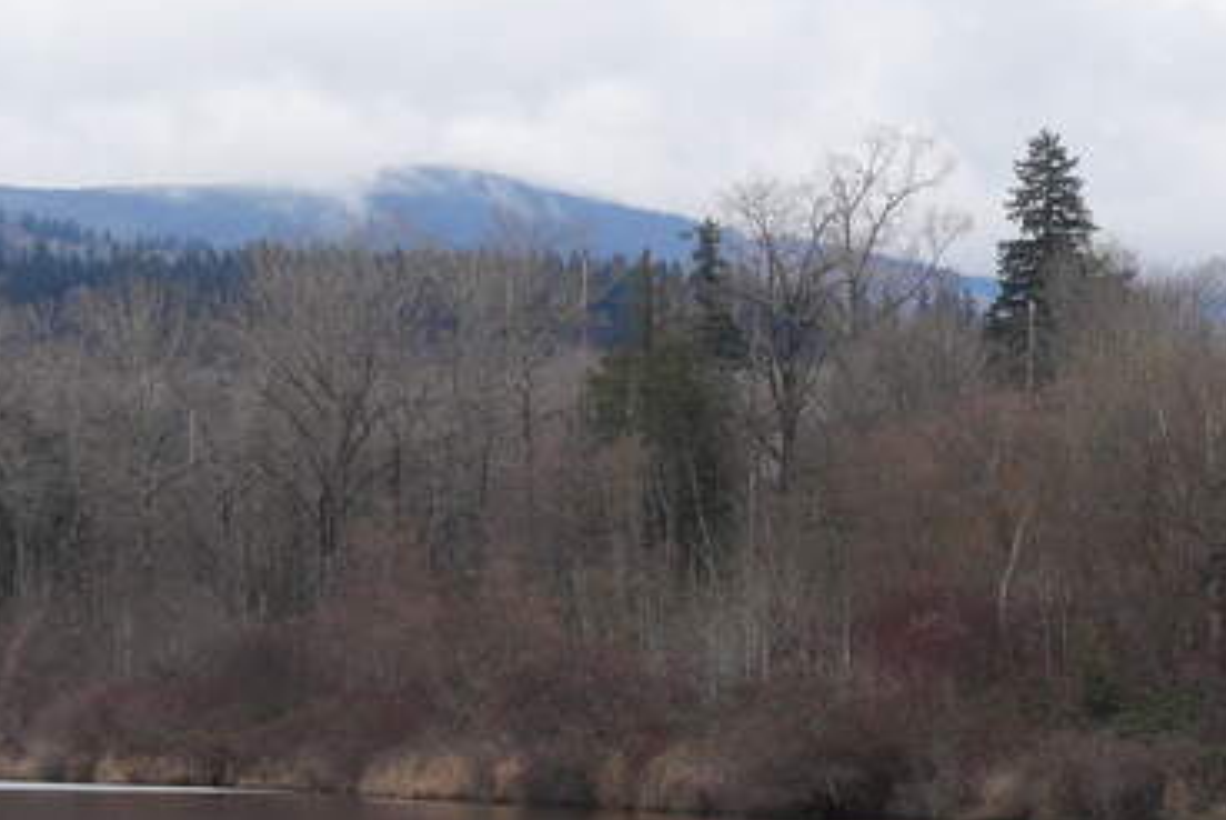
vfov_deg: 6.0
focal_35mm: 228
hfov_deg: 9.0
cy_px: 1077
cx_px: 906
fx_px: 7771
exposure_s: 1/80
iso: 100
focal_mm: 70
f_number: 4.5
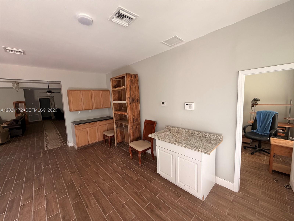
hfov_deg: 102.1
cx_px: 147
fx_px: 119
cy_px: 110
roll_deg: +2.2
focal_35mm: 14
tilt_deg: -6.8
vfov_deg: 85.7
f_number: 2.2
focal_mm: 2.22
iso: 200
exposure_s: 1/121
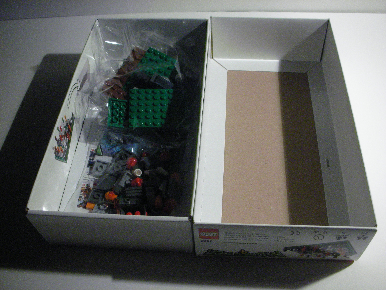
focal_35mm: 35
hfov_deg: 52.6
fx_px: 390
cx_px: 193
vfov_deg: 40.7
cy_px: 145
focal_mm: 5.8
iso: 400
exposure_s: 1/108
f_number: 3
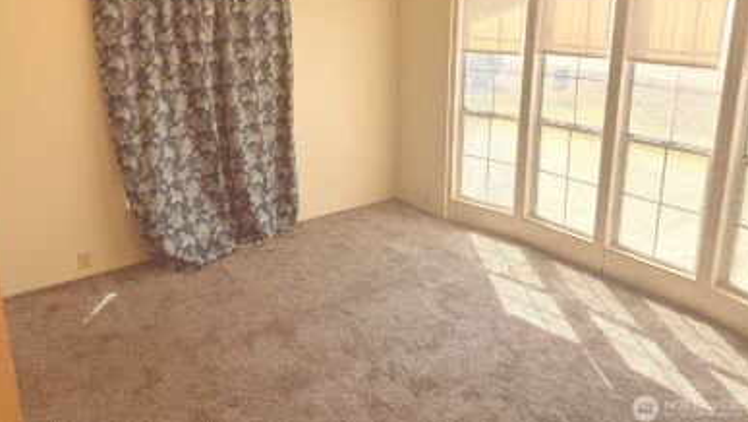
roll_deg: -0.1
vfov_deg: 42.3
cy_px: 137
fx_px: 536
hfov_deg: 69.8
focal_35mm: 27
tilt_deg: -12.8
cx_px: 371
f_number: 1.78
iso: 80
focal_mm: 6.76
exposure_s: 1/888
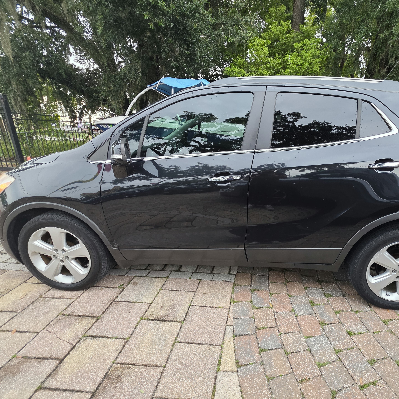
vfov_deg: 87.4
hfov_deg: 85.8
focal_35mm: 16
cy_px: 198
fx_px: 209
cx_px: 248
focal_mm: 2.2
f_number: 1.9
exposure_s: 1/120
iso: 160
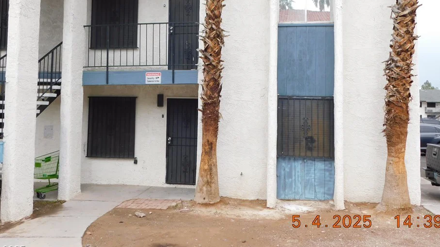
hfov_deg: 54.0
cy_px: 74
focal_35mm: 37
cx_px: 225
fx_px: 432
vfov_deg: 31.6
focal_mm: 5.3
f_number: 3.2
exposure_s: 1/640
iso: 125
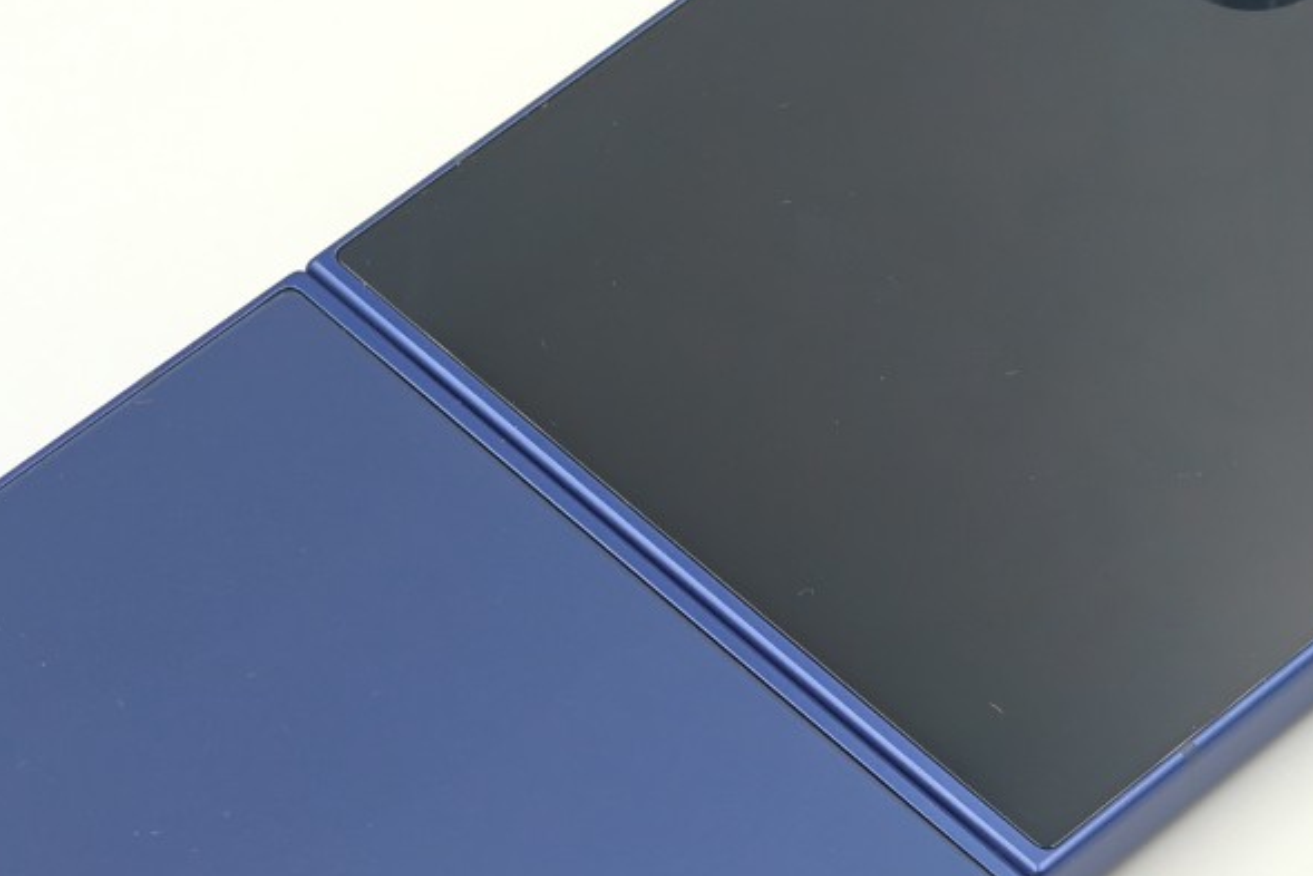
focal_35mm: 178
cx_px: 560
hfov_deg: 11.5
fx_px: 6493
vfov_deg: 7.7
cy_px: 693
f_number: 2.6
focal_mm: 13.3
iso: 200
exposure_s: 1/100
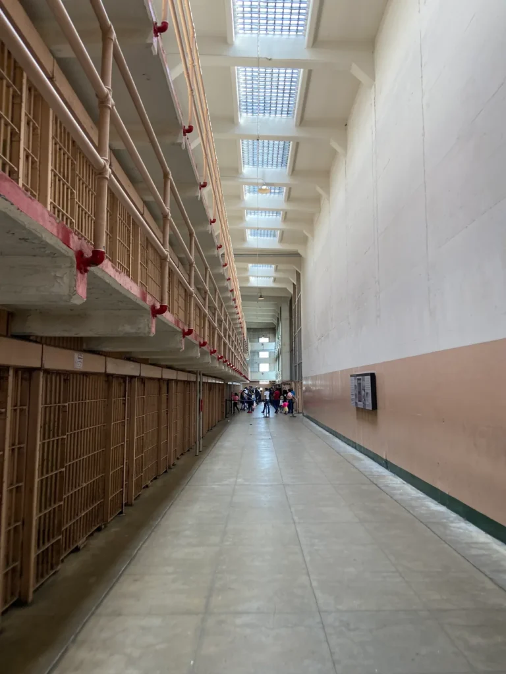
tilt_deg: +6.5
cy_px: 337
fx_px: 507
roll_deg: +0.1
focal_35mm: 26
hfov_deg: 53.1
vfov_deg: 67.3
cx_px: 253
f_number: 1.8
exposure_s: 1/61
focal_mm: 4.25
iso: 50
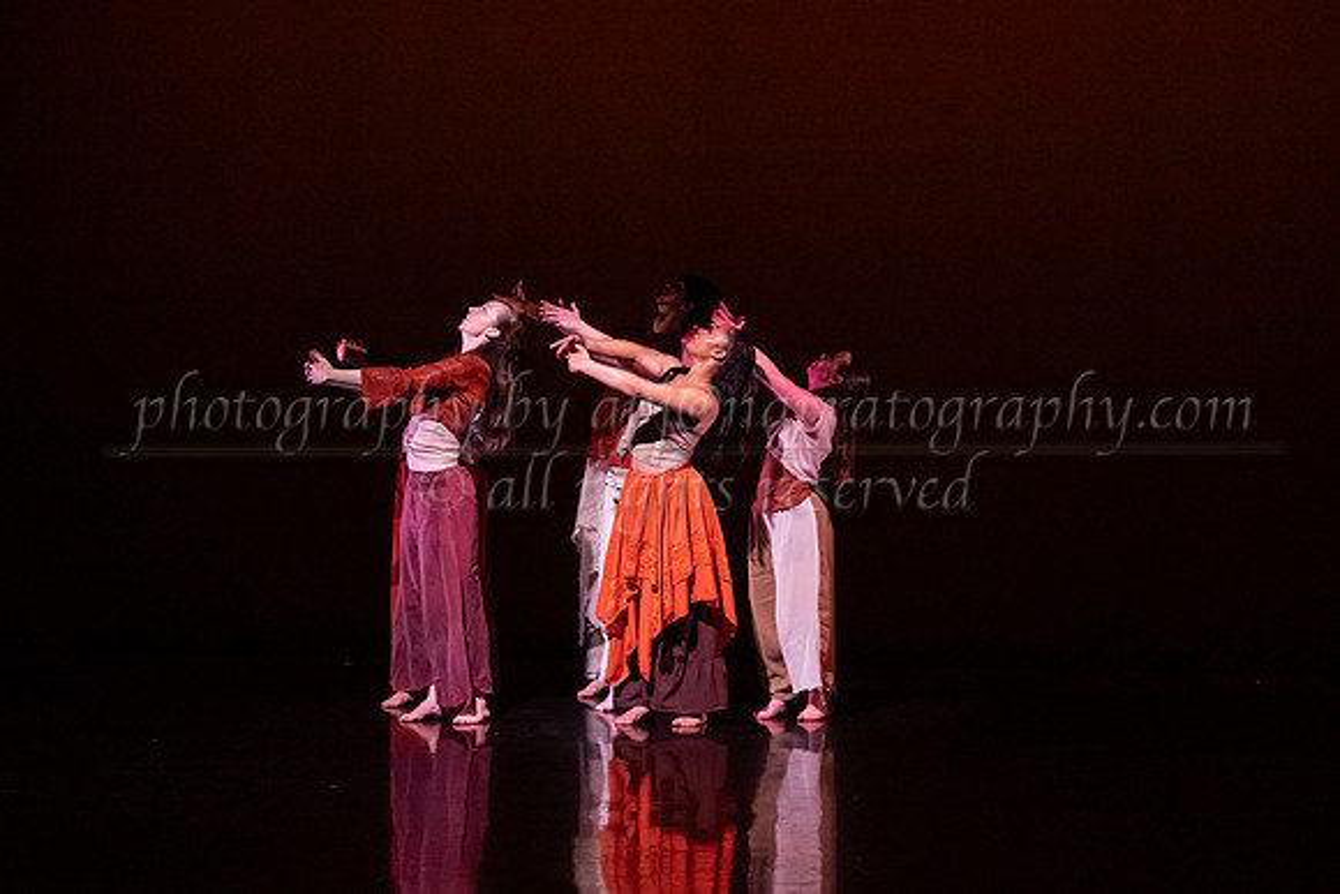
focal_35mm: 98
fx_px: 3657
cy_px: 439
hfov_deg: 20.8
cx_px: 693
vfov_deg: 13.9
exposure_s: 1/400
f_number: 4
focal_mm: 75
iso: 4000
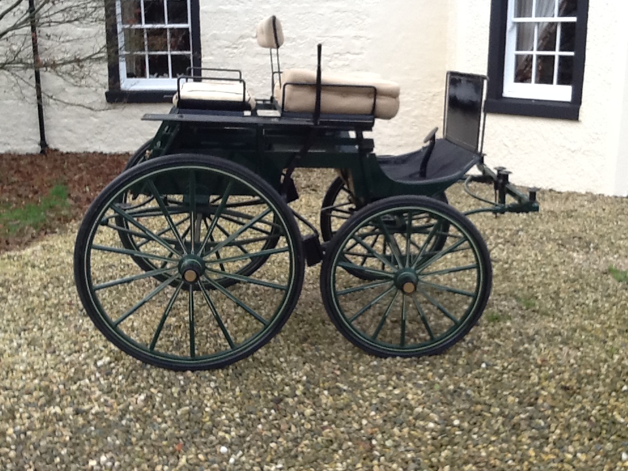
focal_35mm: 44
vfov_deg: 32.9
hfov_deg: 42.9
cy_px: 236
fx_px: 798
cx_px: 314
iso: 40
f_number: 2.4
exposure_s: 1/164
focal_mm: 2.03
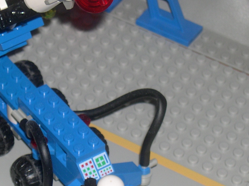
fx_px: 1503
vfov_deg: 7.1
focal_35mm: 209
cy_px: 121
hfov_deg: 9.5
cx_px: 75
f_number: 4.4
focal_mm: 18.4
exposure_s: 1/60
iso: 100
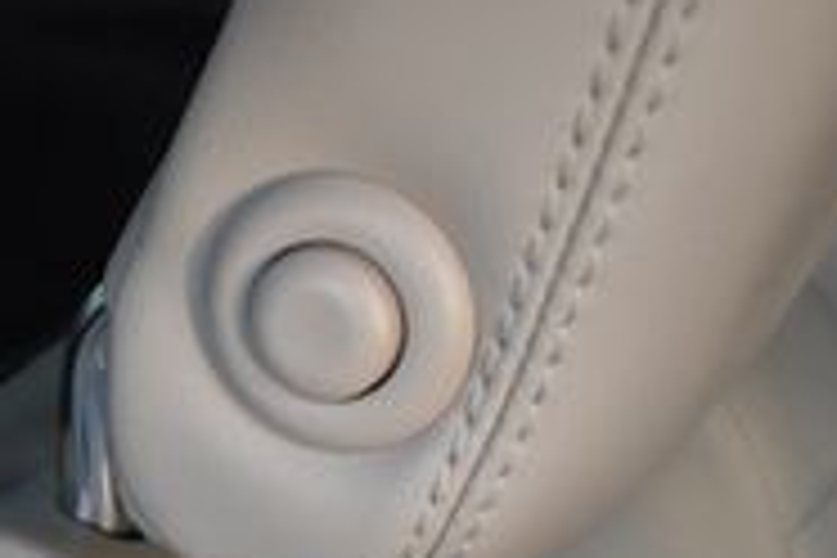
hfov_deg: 21.0
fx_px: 2162
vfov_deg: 14.1
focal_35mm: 93
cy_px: 718
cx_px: -36
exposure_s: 1/200
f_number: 3.5
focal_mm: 18
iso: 800
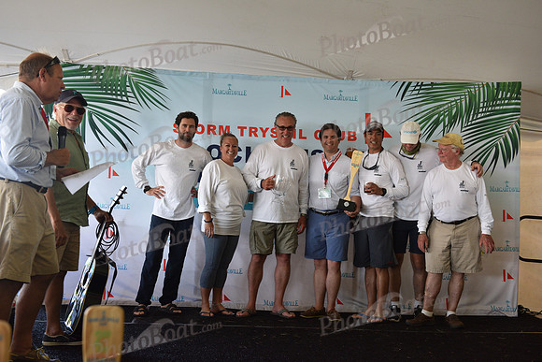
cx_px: 271
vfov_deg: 29.9
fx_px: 678
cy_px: 181
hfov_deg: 43.6
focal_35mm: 45
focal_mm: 45
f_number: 5
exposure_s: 1/160
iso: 800
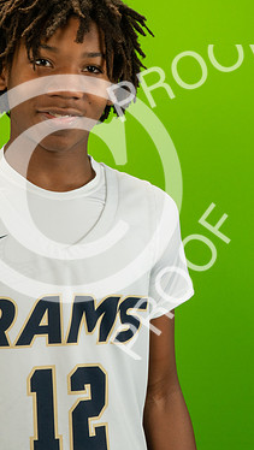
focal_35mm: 109
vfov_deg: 19.6
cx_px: 86
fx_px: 1302
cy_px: 184
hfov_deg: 11.1
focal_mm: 53
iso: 800
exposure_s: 1/60
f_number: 20
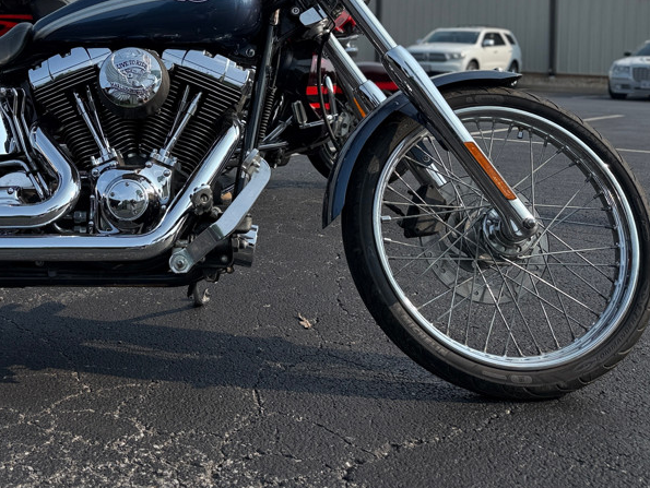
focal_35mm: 43
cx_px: 135
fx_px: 808
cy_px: 67
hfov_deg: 42.0
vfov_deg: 32.3
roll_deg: +0.6
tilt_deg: -2.9
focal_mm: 6.76
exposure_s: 1/3759
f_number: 1.78
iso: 80
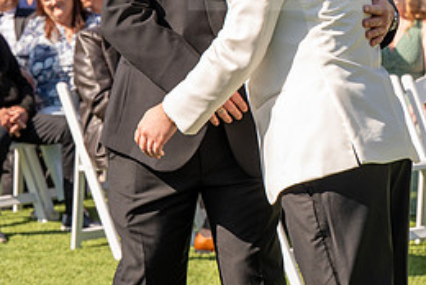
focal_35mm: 156
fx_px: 1848
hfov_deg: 13.1
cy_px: -29
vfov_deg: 8.7
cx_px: 331
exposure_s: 1/1250
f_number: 4.5
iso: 200
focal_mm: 70
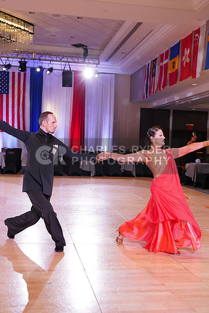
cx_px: 104
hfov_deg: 32.6
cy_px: 156
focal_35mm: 41
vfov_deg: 47.4
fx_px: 357
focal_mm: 41
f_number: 5
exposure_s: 1/125
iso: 1250
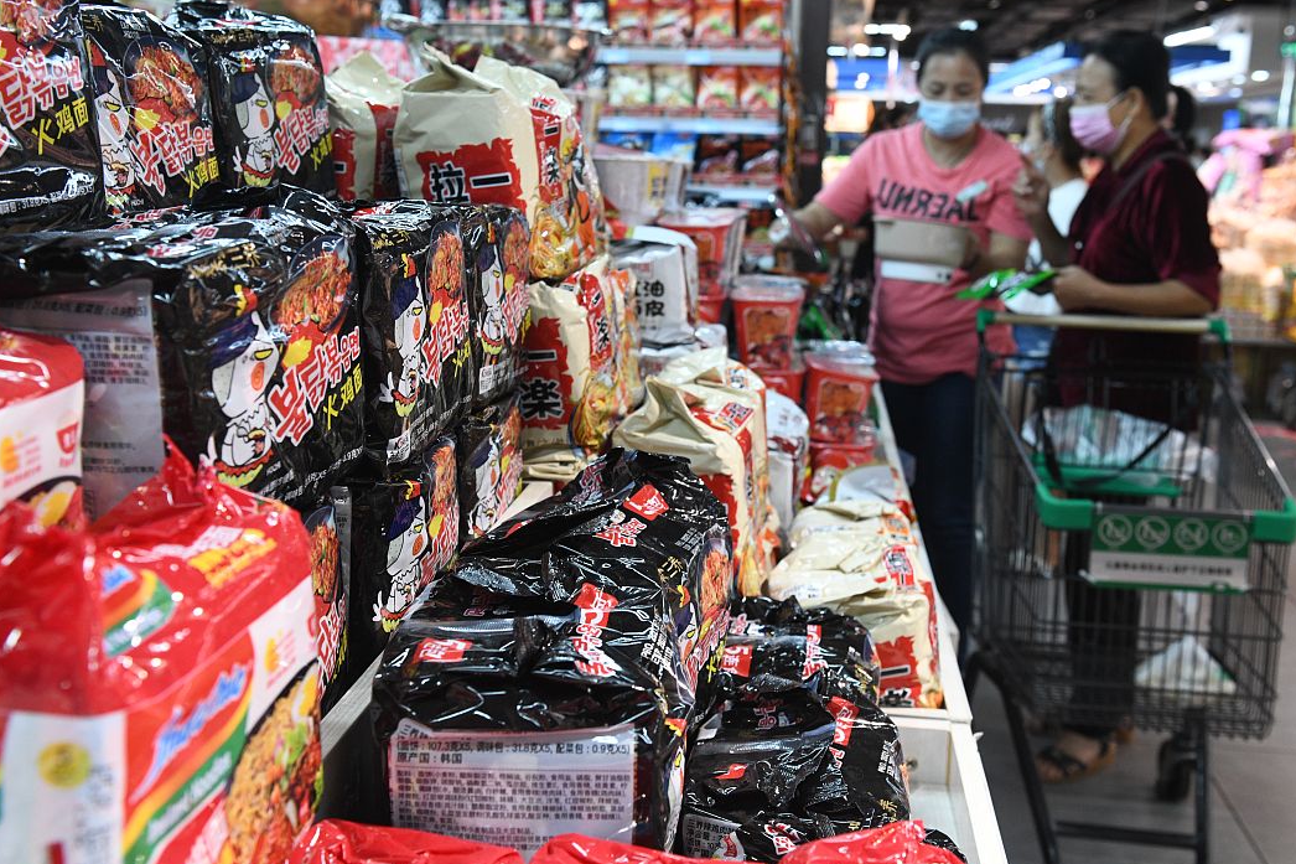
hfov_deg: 49.6
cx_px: 658
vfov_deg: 34.2
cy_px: 407
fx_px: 1404
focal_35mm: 39
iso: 2500
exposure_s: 1/100
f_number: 6.3
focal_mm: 34
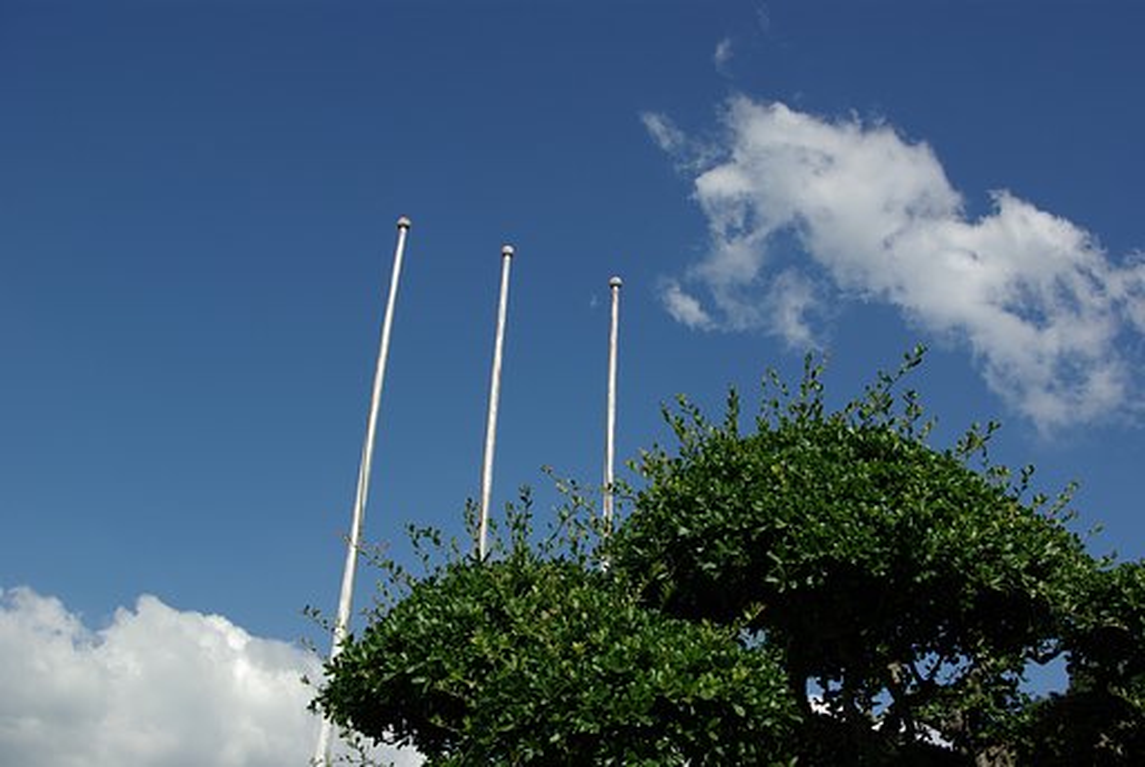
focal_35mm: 36
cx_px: 572
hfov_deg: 53.1
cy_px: 384
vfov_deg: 37.0
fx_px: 1147
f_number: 10
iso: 100
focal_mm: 24
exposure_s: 1/200
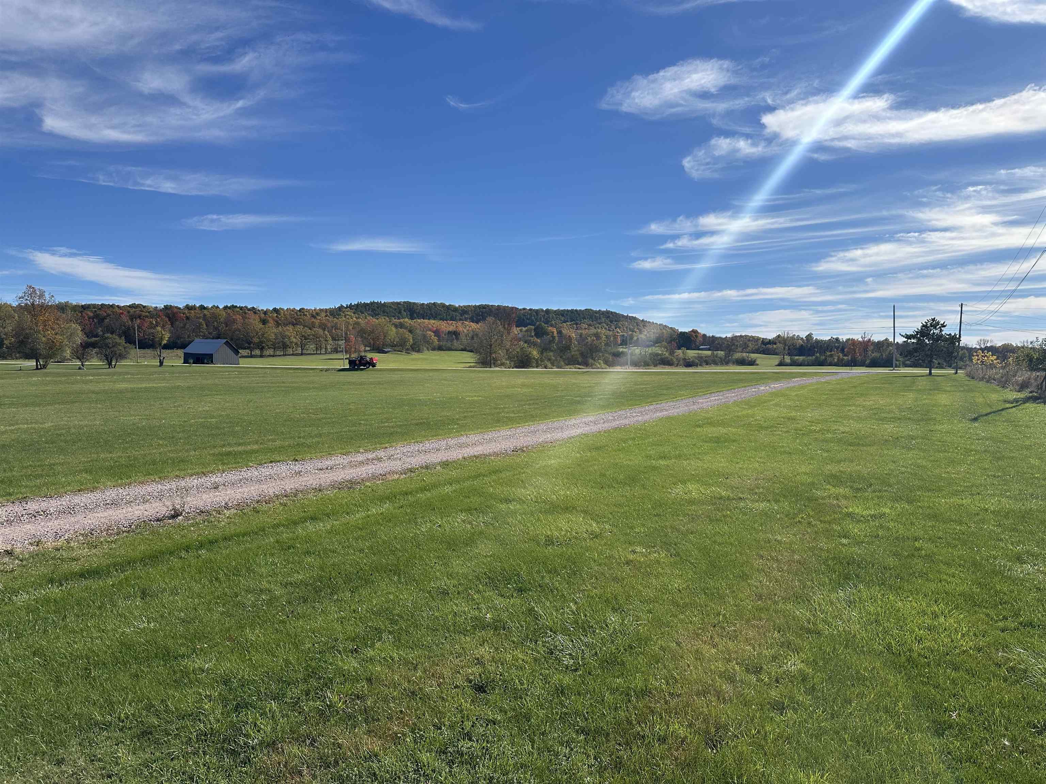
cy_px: 392
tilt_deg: -2.2
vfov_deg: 56.8
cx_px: 523
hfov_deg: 71.6
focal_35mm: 24
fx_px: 725
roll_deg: -0.5
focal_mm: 6.86
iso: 80
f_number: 1.78
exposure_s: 1/6623
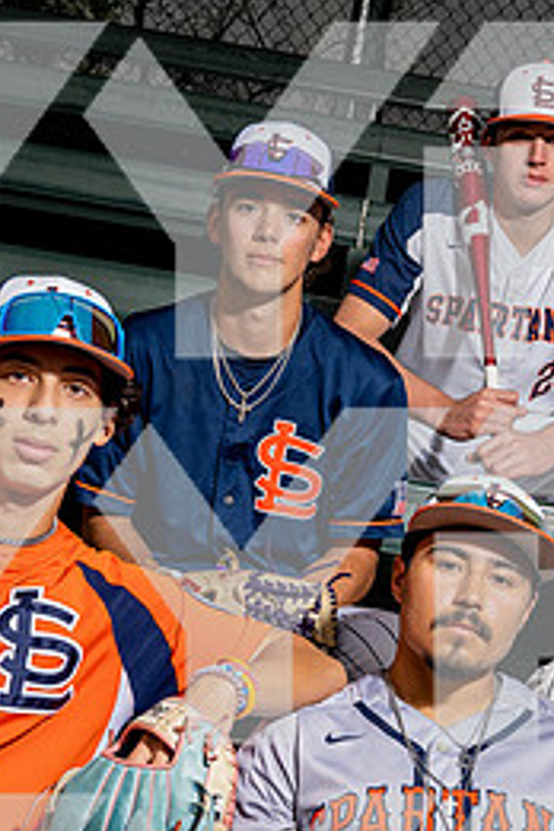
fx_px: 1593
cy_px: 578
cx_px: 373
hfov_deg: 19.7
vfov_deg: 29.0
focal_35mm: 69
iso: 400
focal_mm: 31
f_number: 6.3
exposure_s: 1/250
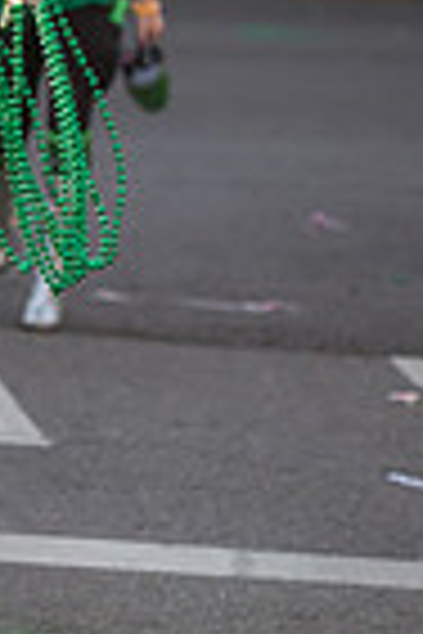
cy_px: 99
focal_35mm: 382
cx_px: -117
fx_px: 6732
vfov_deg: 5.4
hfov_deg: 3.6
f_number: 2.8
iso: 3600
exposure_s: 1/250
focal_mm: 120
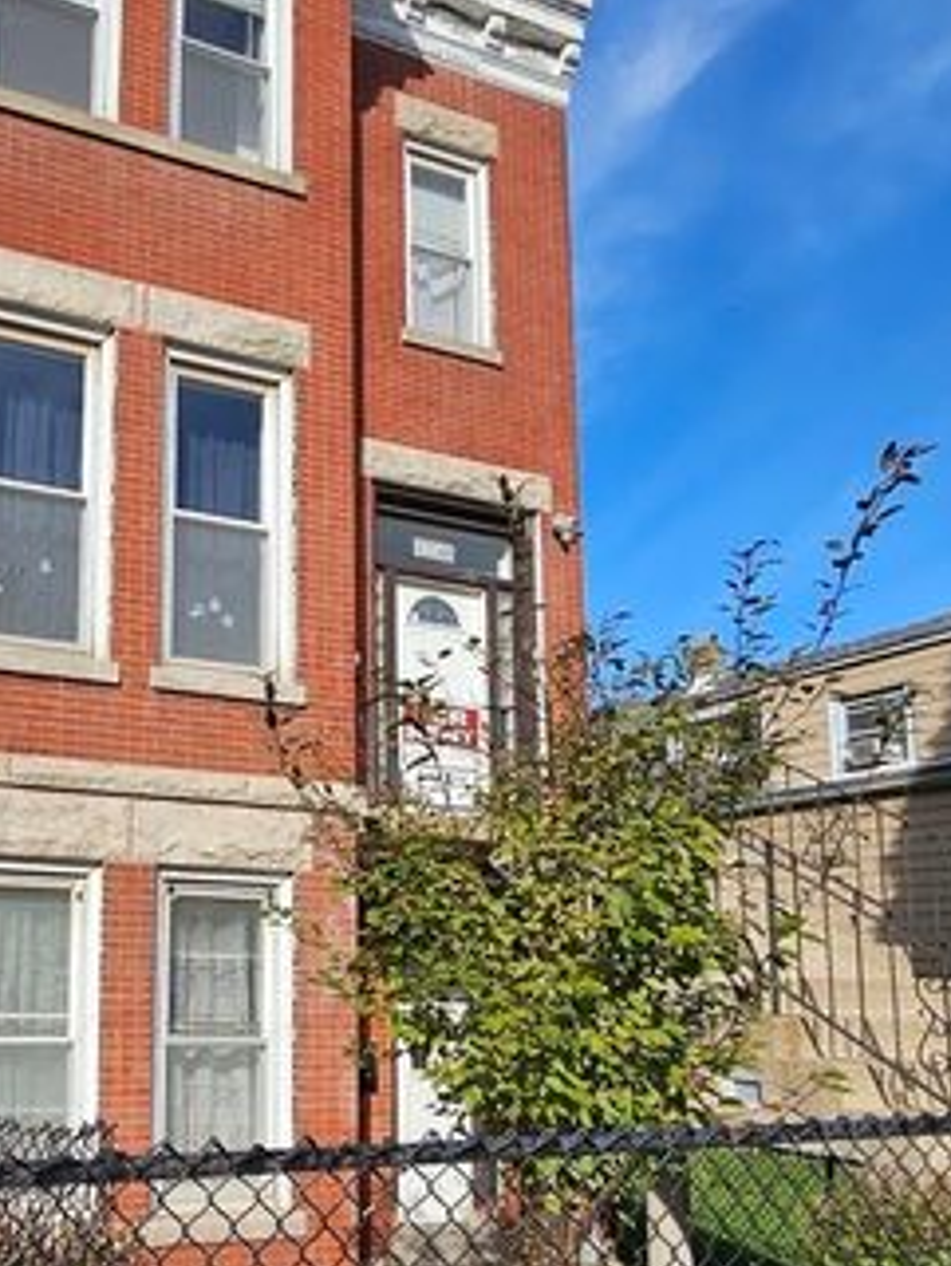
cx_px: 126
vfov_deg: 63.7
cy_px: 838
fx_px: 988
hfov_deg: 47.1
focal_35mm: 27
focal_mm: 2.2
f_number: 2.2
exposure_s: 1/1785
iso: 50
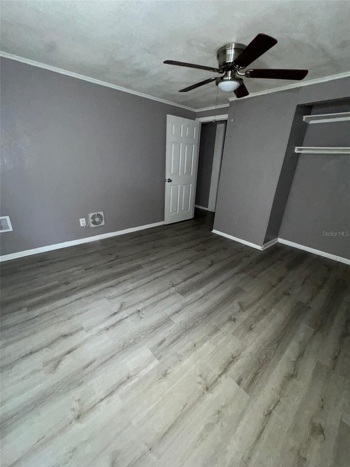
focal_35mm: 14
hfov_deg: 85.7
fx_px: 189
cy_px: 234
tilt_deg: -20.6
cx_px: 175
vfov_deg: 102.1
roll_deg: -2.8
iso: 320
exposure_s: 1/50
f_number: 2.2
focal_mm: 2.22
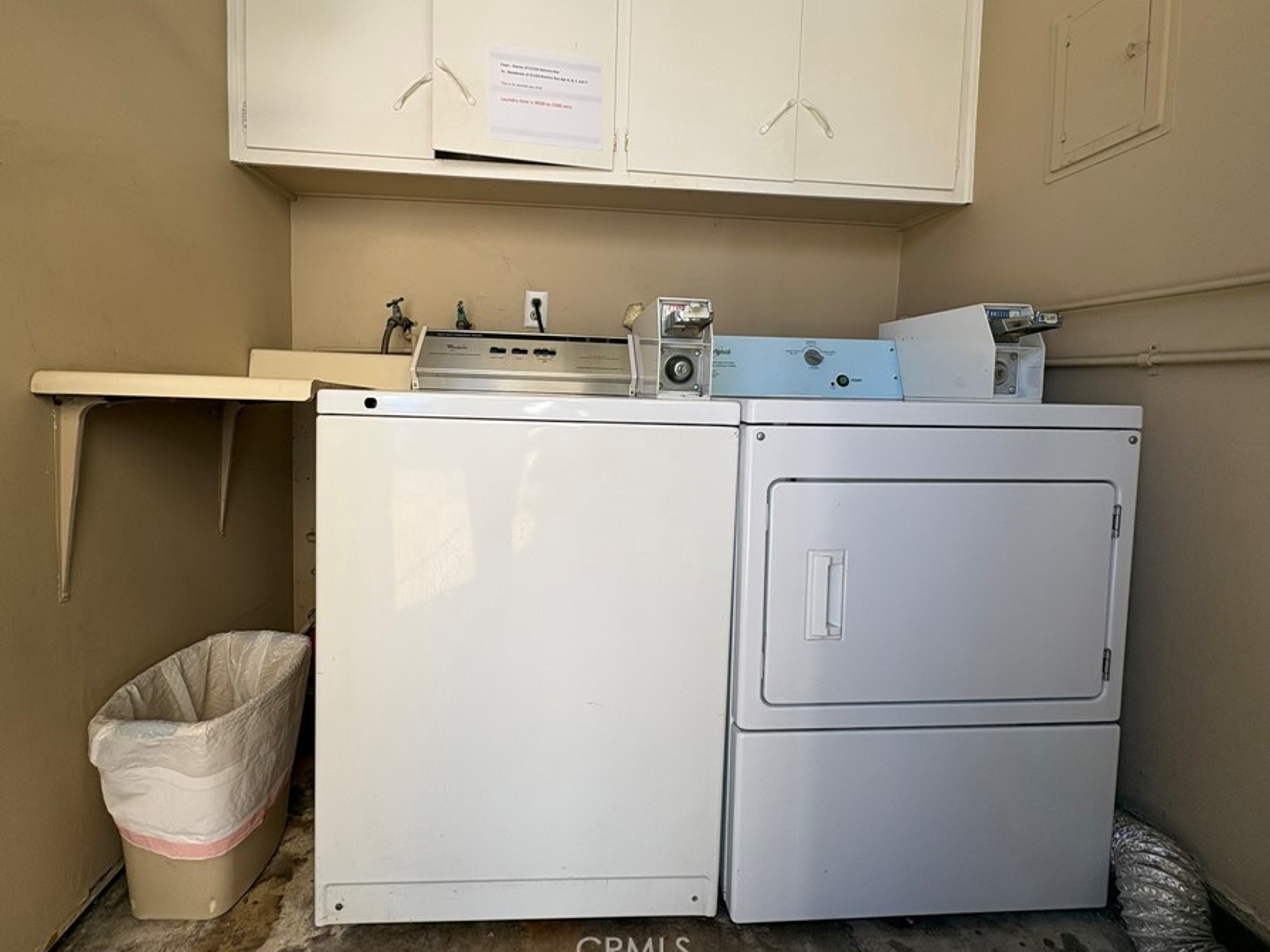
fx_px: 587
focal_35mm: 16
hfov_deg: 94.4
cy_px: 426
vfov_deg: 77.9
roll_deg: -1.2
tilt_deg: -3.3
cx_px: 601
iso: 40
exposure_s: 1/279
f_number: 2.2
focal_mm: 2.22
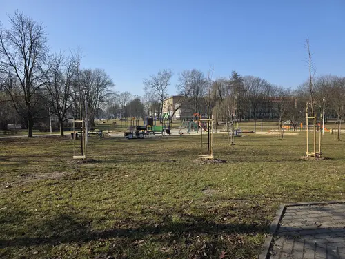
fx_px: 229
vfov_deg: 58.9
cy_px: 130
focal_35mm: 23
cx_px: 172
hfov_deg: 73.9
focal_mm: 6.3
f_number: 1.7
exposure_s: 1/3381
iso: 80
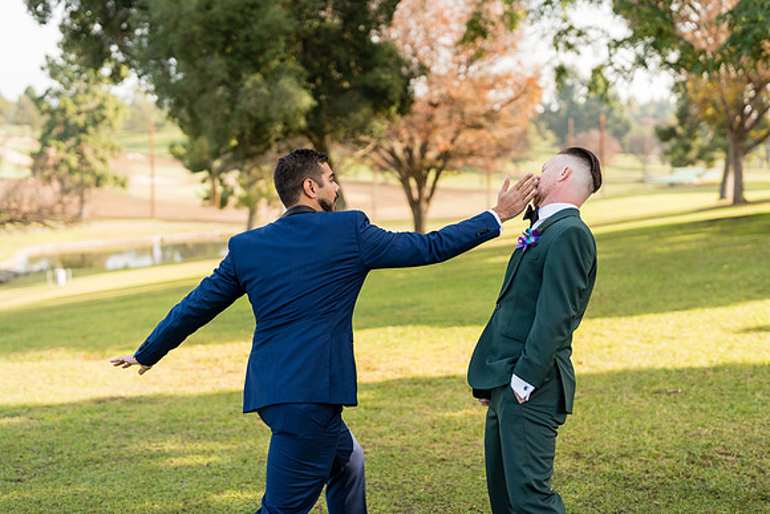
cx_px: 385
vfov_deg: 27.0
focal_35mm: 50
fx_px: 1070
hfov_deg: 39.6
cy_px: 257
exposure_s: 1/2000
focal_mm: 50
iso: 320
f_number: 2
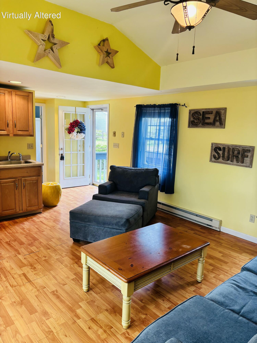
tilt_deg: -9.7
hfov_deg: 53.1
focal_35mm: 26
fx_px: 257
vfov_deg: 67.3
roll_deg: -3.4
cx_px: 128
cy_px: 172
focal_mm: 5.96
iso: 125
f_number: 1.6
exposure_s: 1/120
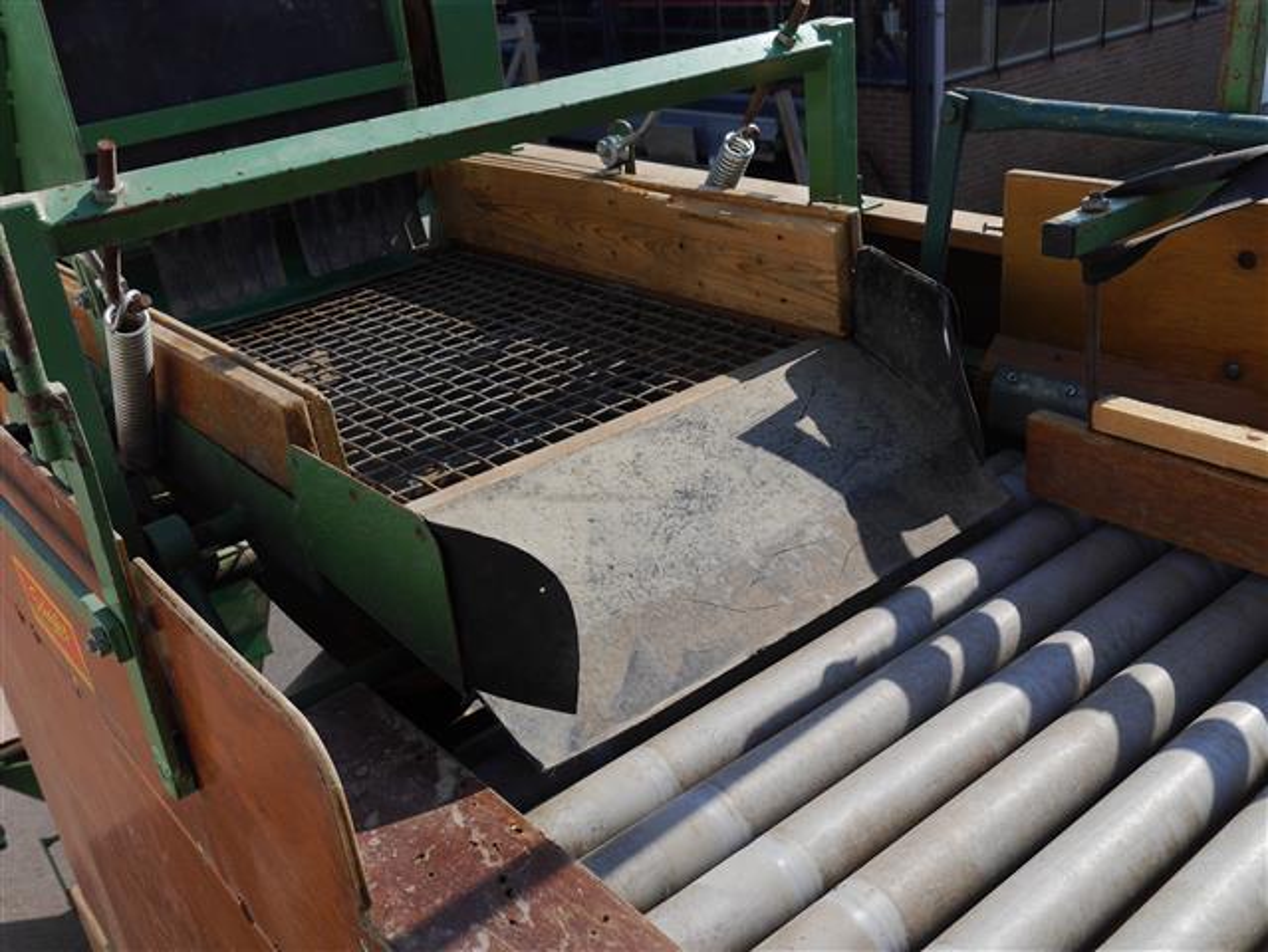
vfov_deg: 39.7
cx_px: 634
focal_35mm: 36
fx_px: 1319
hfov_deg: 51.3
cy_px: 476
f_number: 8
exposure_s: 1/400
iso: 160
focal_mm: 18
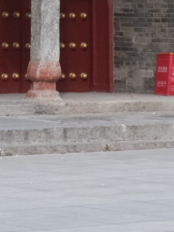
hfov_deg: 4.9
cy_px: -367
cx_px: 1
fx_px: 2033
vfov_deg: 6.2
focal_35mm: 303
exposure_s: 1/1000
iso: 1600
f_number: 8
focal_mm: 35
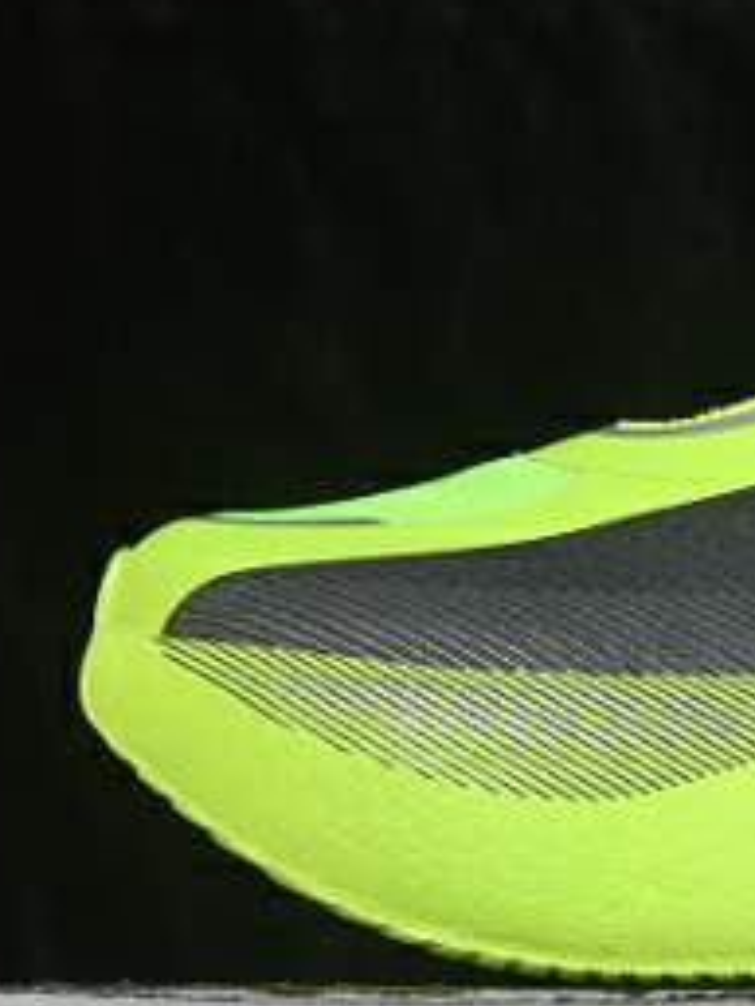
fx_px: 5957
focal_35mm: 205
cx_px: 1119
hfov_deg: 7.1
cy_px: 395
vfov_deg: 9.6
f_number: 8
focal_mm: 50
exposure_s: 1/80
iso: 160
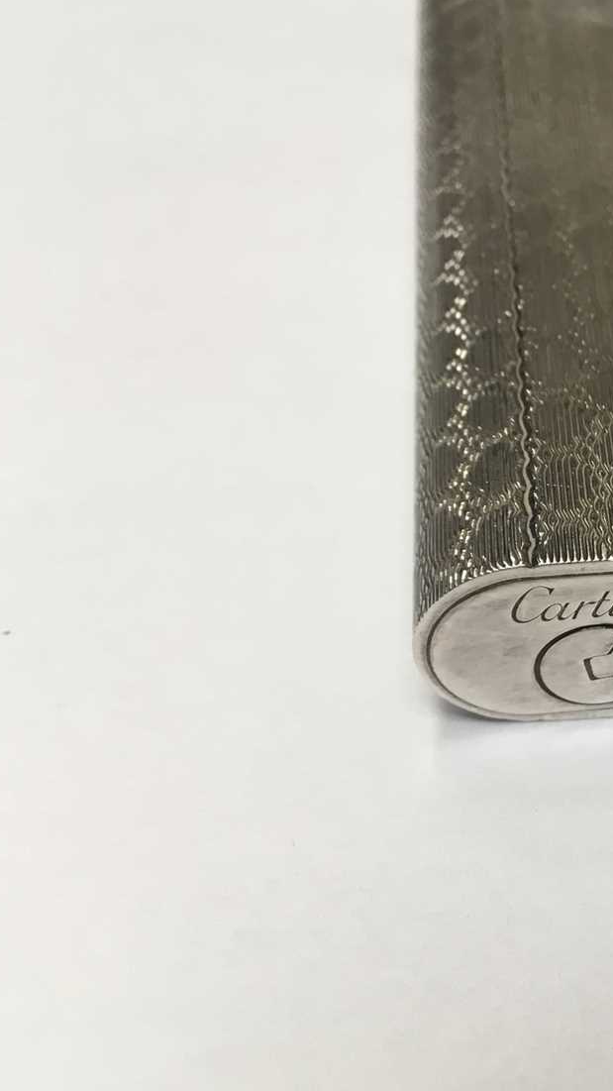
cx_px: 656
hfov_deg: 24.4
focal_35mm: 46
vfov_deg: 44.6
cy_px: 555
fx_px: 1330
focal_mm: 3.3
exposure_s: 1/33
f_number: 2.4
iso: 25
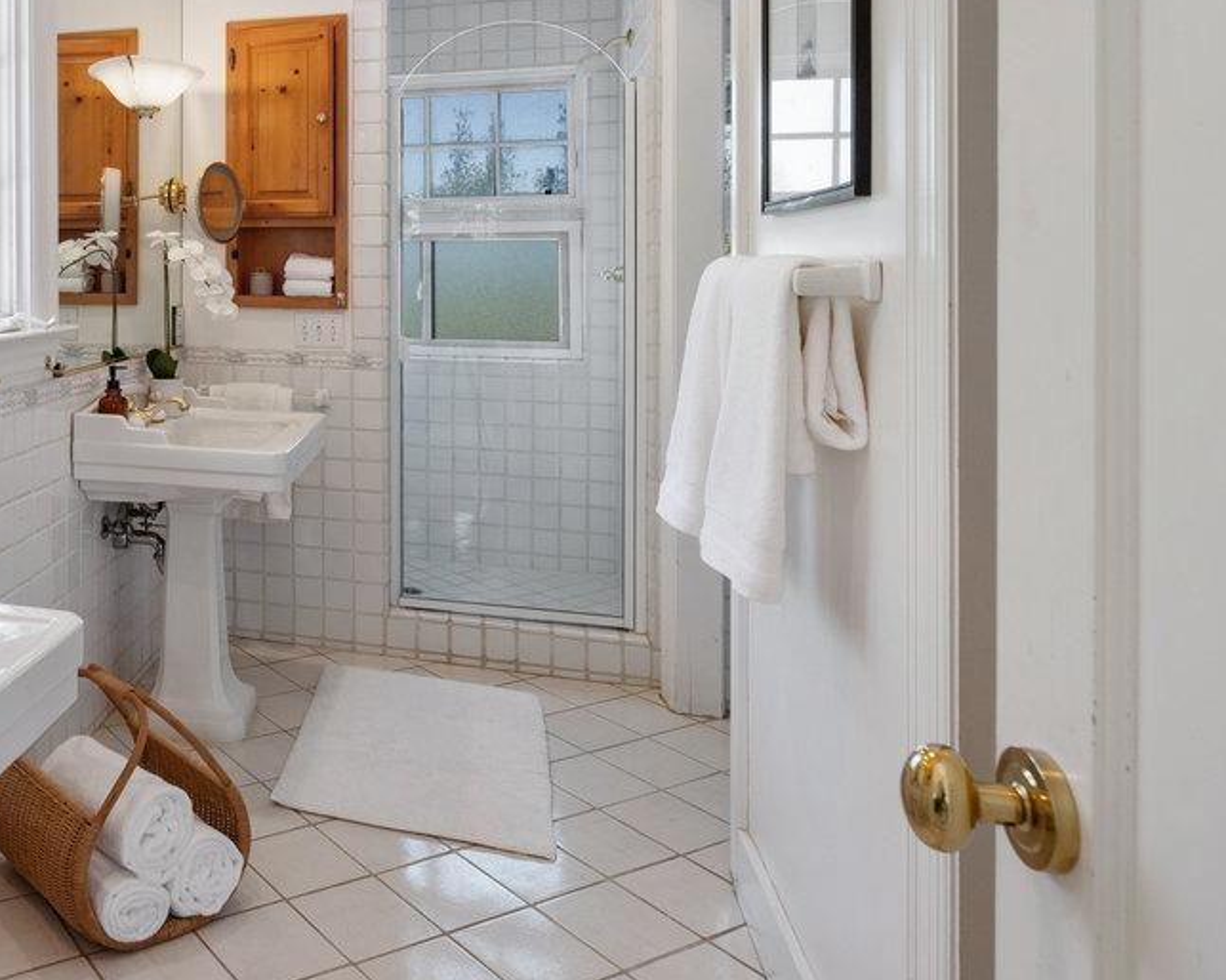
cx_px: 120
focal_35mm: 29
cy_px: 311
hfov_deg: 53.1
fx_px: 1047
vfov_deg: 49.1
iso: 200
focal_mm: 16.5
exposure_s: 1/50
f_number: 9
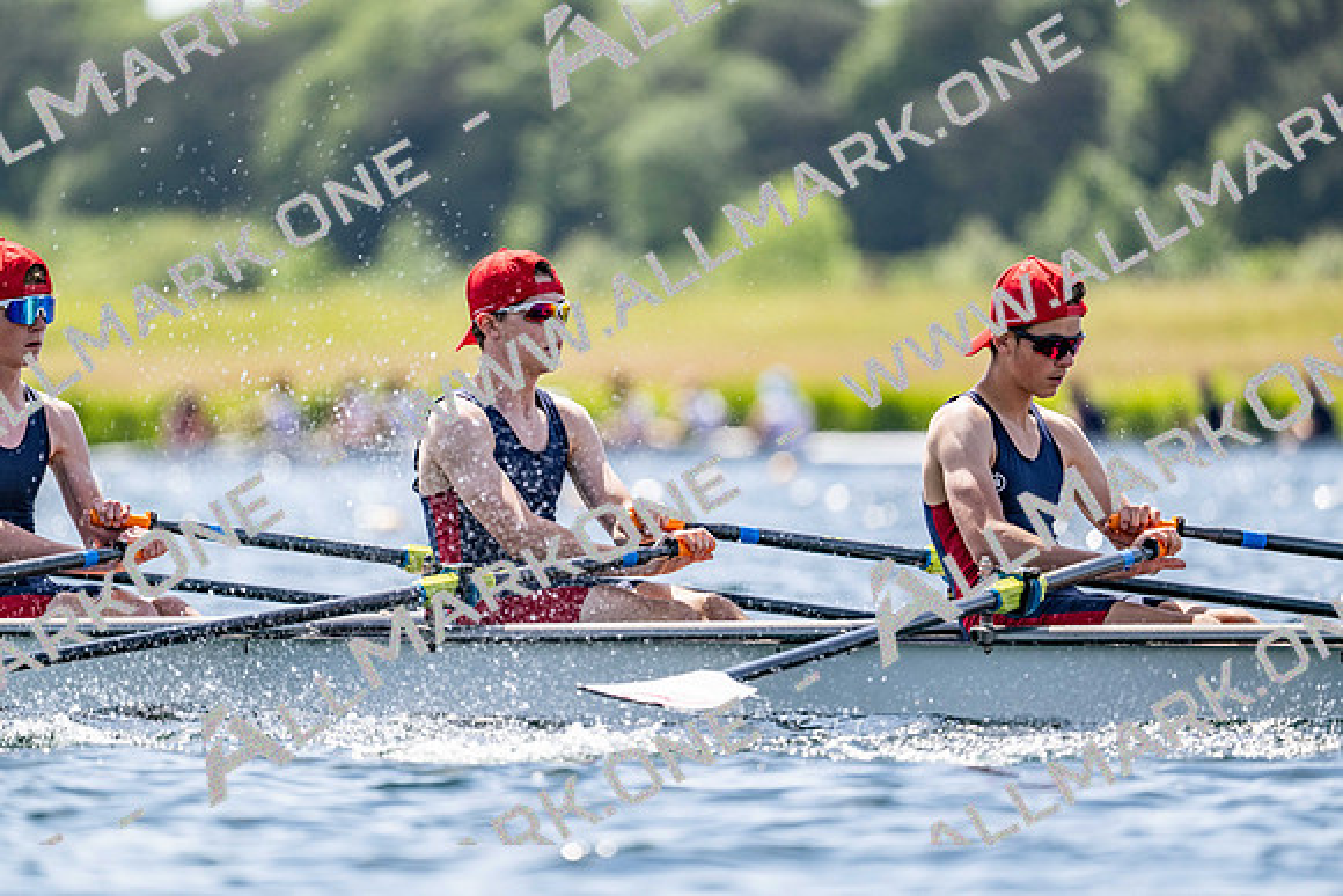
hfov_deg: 5.2
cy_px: 448
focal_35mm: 400
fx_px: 14925
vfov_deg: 3.4
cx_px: 672
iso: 320
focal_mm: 400
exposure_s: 1/2500
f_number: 4.5
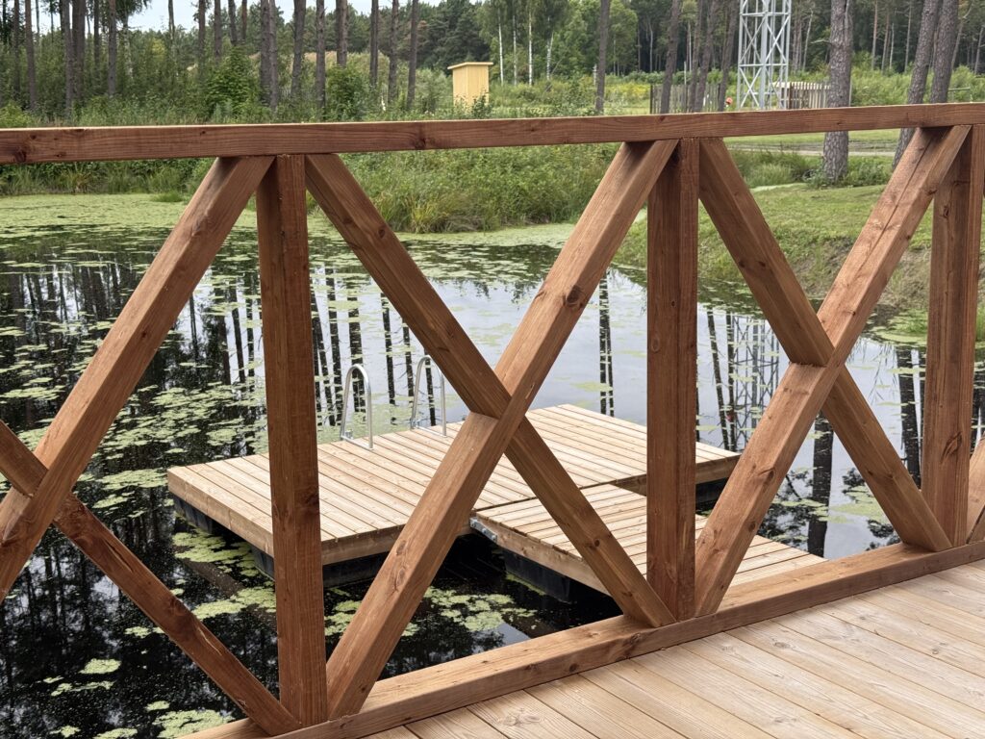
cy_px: 370
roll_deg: +0.7
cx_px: 492
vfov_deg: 30.3
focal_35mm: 48
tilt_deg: -11.6
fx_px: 1366
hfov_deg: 39.7
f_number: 1.78
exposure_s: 1/475
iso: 64
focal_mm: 6.76
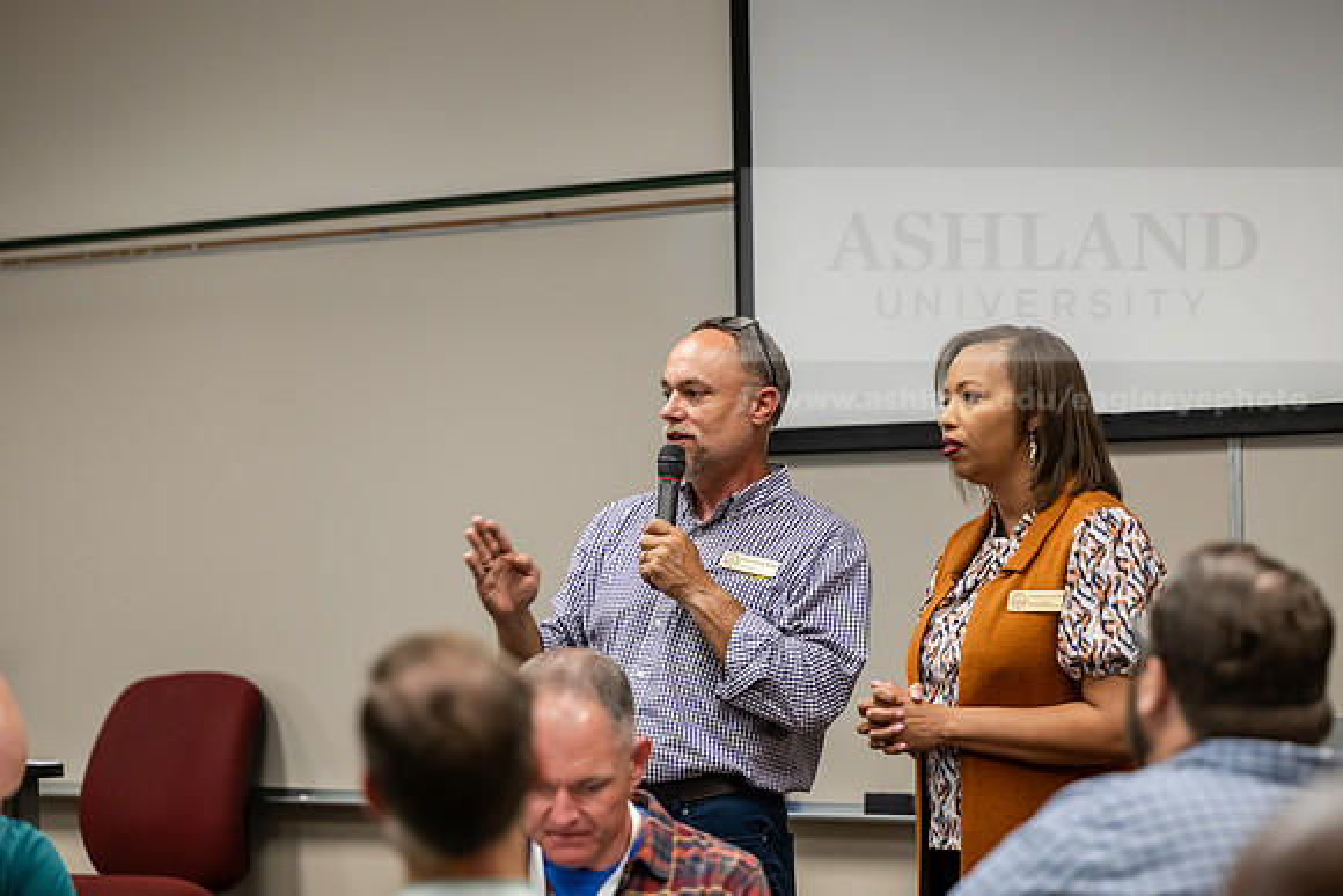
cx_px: 672
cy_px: 448
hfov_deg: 15.8
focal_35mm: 130
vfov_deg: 10.6
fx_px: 4851
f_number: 3.2
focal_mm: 130
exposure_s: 1/200
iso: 2000
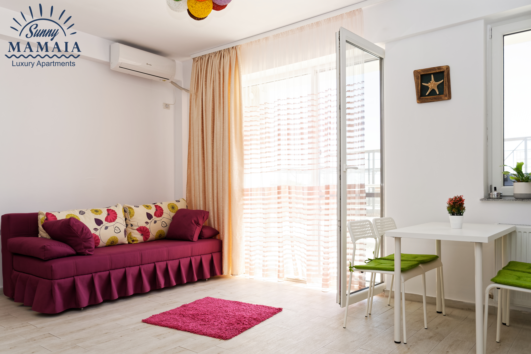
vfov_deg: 47.9
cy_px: 177
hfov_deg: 67.4
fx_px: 398
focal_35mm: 27
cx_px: 266
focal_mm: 18
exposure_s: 1/250
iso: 400
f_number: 4
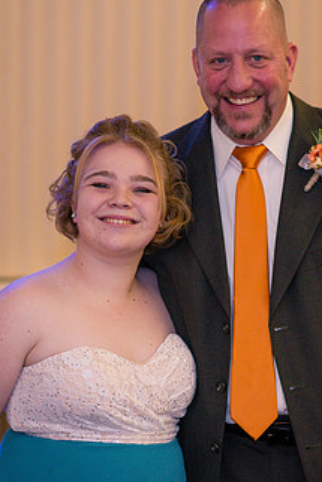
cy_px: 223
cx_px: 155
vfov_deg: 11.5
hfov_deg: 7.7
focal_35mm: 178
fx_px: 2385
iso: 640
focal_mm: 85
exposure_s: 1/125
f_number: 2.2
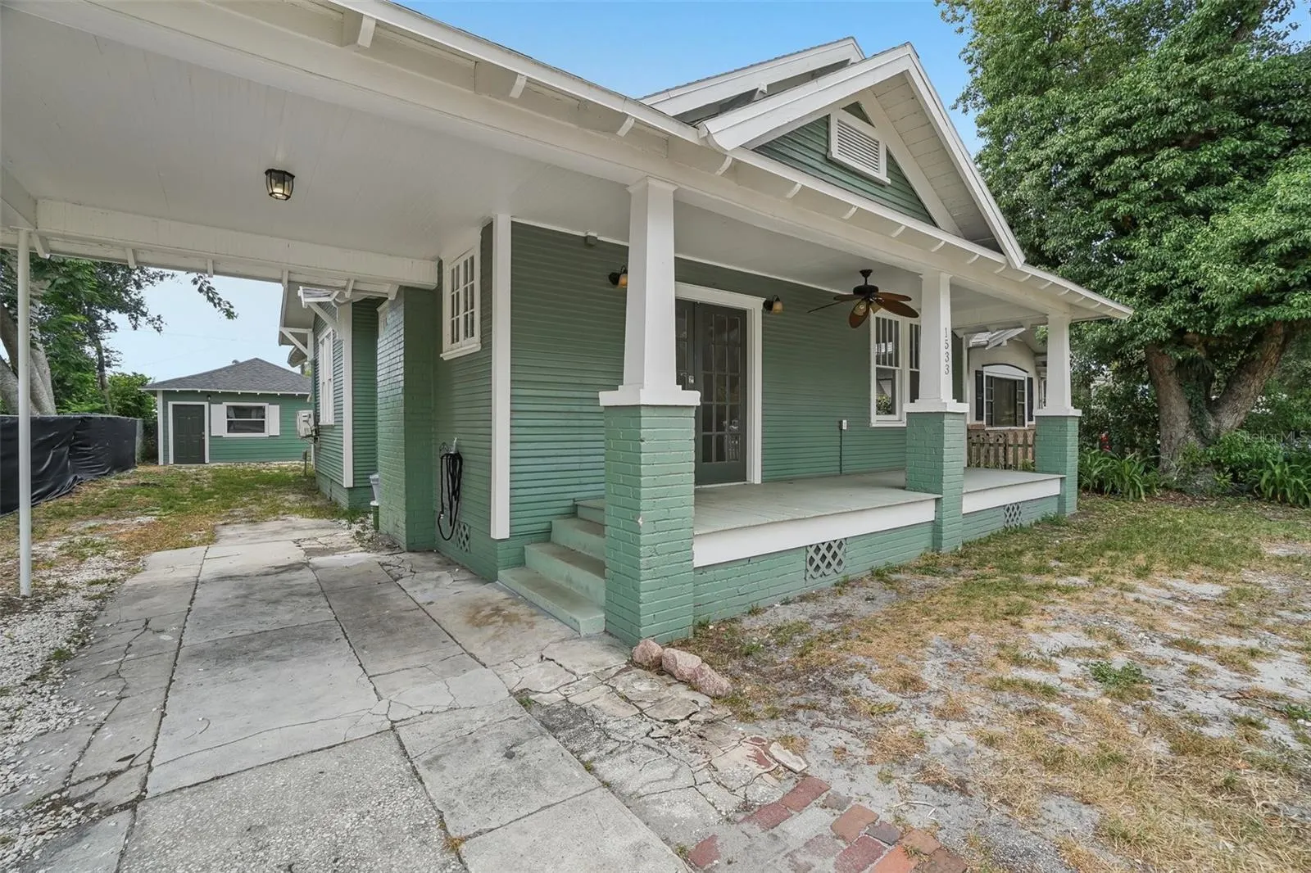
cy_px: 436
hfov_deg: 100.4
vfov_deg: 77.3
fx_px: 546
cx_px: 656
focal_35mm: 15
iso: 100
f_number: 8
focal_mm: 10
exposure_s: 1/125
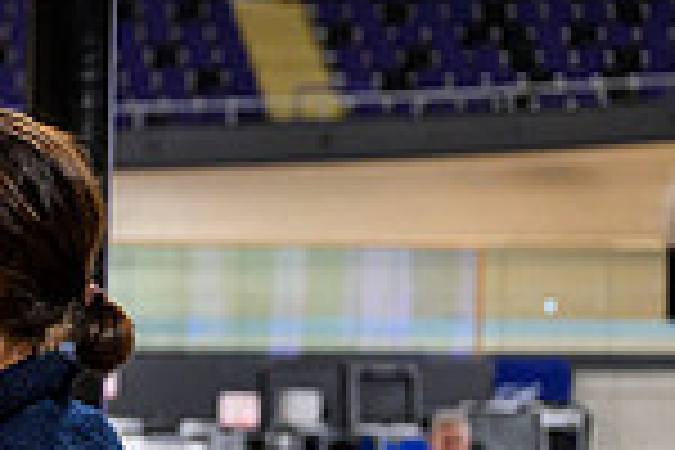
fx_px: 3412
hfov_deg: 10.5
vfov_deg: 7.5
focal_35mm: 182
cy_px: 443
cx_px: -603
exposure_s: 1/250
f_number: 3.5
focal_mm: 47
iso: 4000
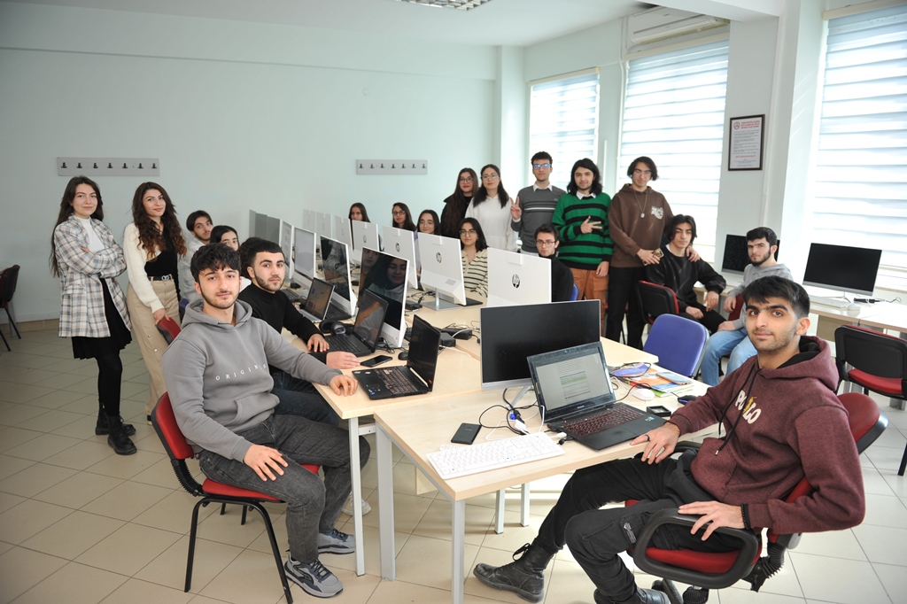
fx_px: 604
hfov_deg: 73.8
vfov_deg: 53.1
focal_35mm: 24
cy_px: 302
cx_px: 454
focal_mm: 24
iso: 200
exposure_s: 1/60
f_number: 2.8
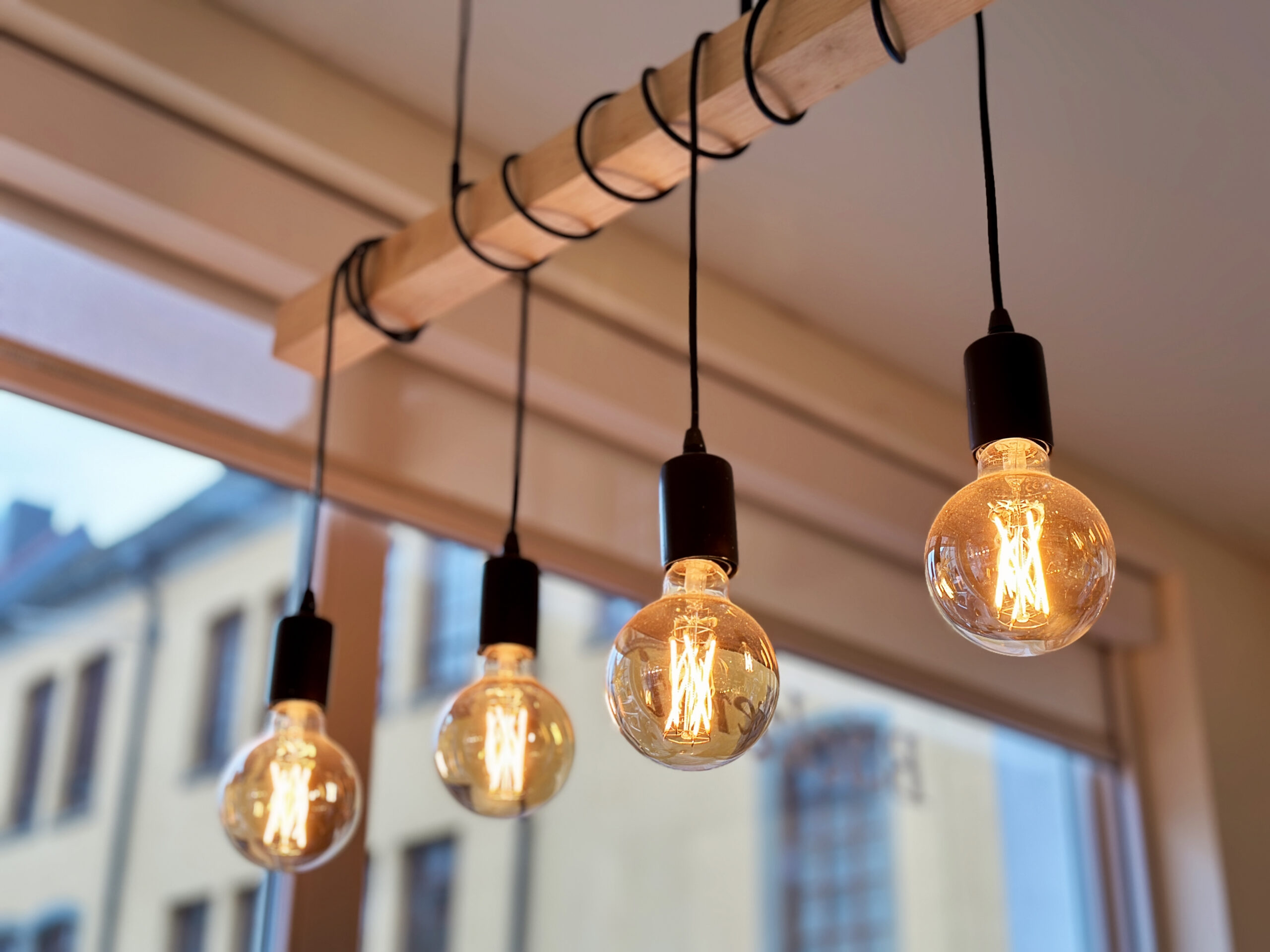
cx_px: 635
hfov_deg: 39.7
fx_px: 1761
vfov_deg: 30.3
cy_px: 476
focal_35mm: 48
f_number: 1.78
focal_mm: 6.86
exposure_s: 1/275
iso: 80
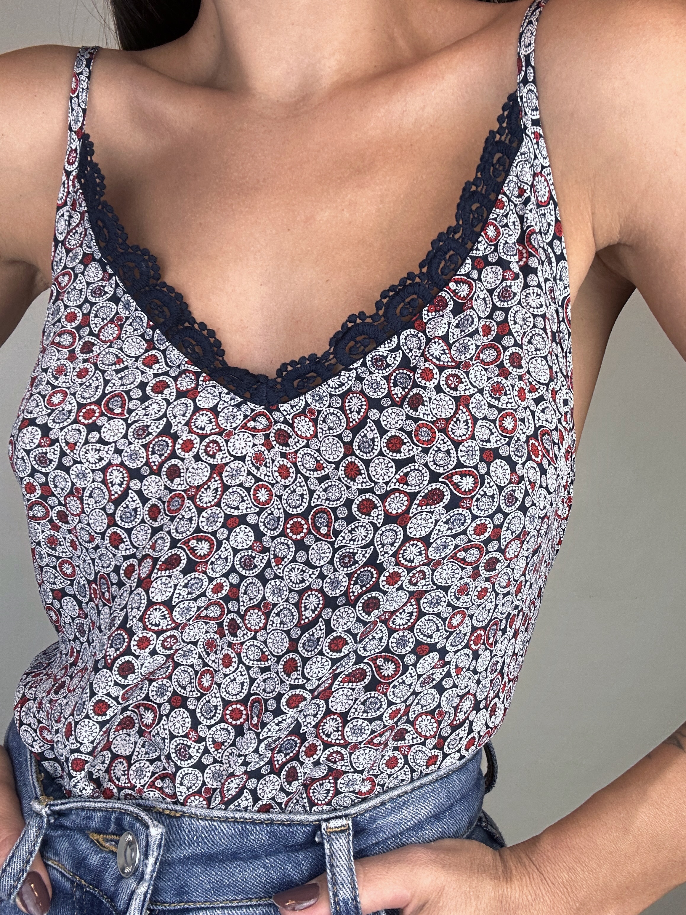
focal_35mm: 30
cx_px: 343
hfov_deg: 46.8
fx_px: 793
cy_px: 458
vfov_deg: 60.0
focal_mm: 2.69
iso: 50
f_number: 1.9
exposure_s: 1/100
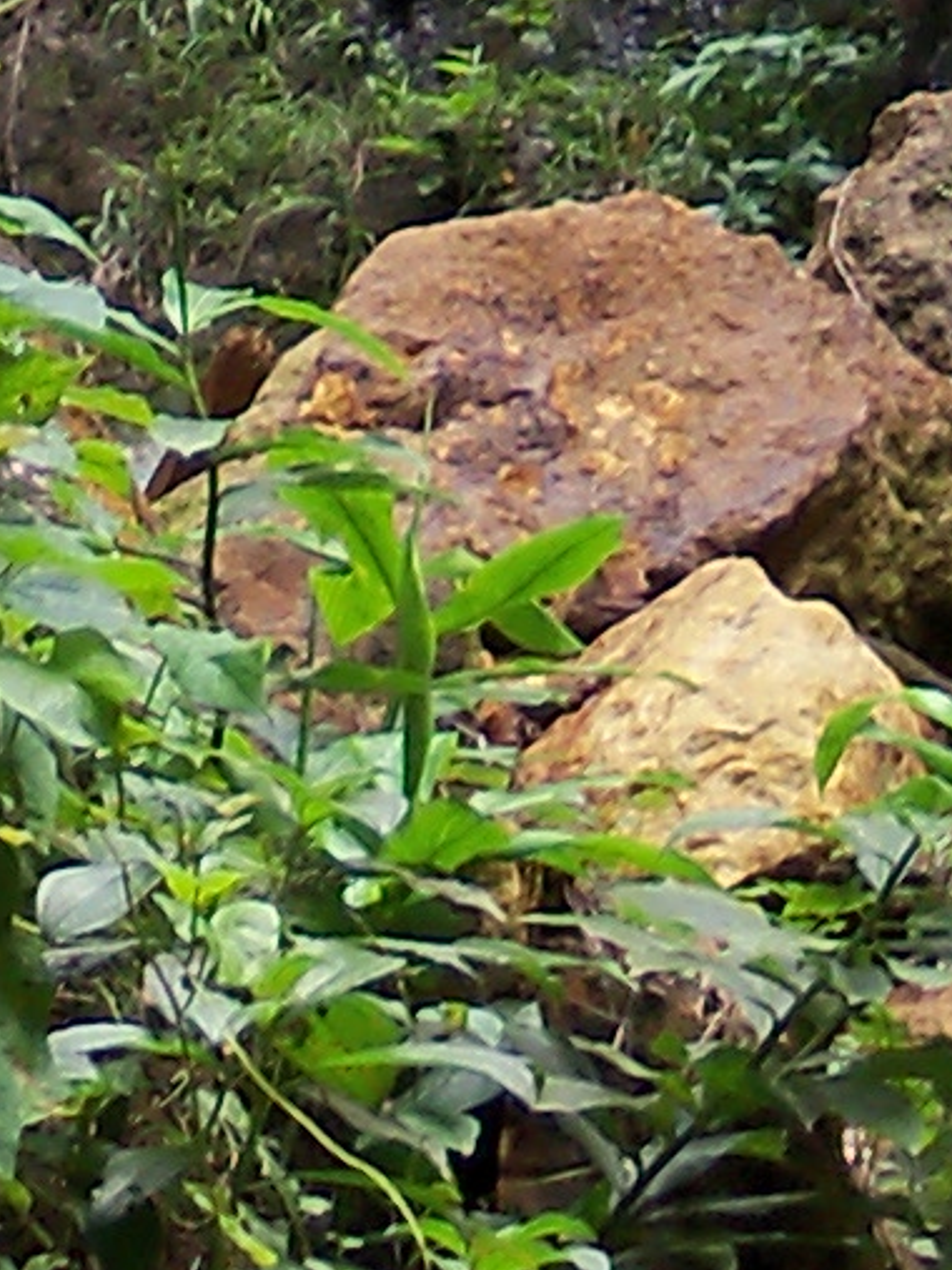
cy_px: -3151
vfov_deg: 6.7
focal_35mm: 252
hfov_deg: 5.9
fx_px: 9244
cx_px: 809
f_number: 3.5
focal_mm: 6.2
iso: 64
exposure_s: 1/40
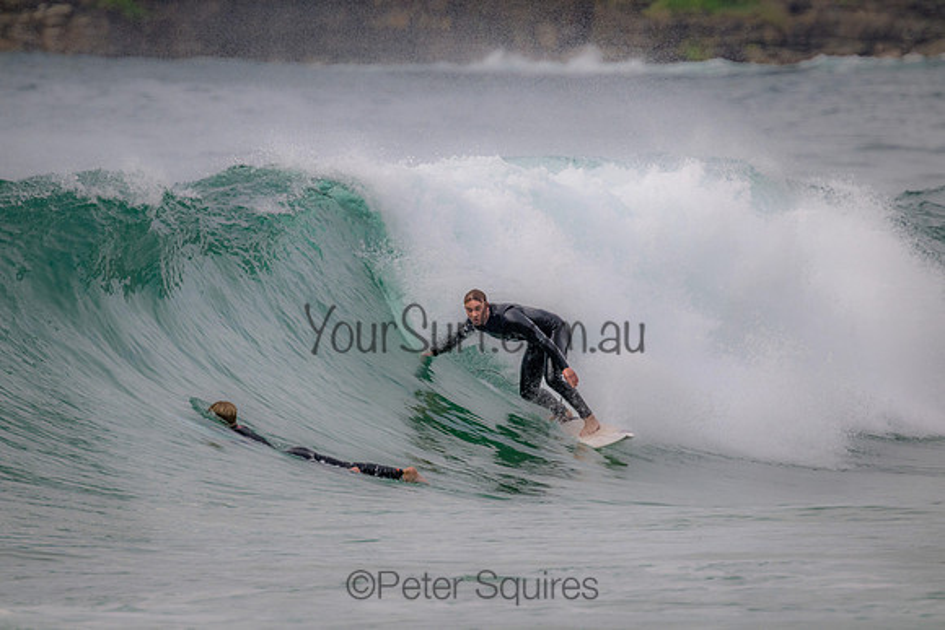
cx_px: 472
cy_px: 315
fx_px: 21004
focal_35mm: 800
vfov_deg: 1.7
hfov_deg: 2.6
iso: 1400
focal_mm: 800
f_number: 11
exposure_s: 1/2000
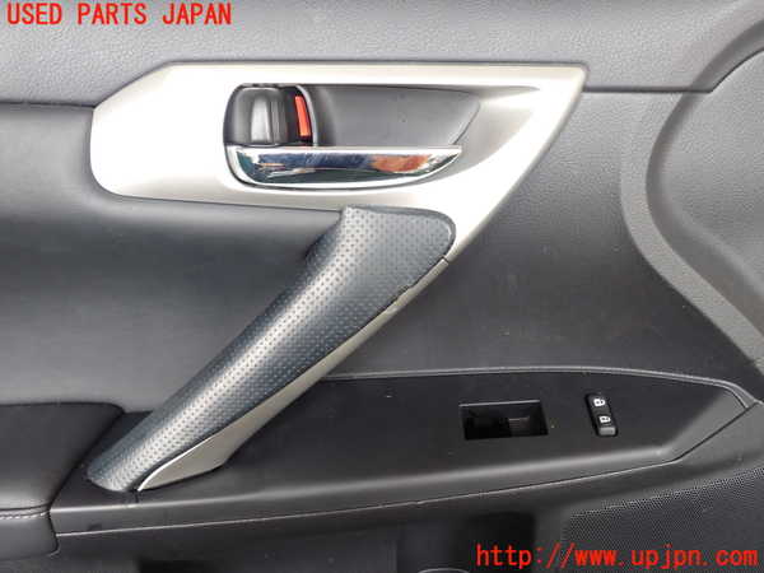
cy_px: 286
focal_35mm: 30
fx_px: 662
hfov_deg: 60.0
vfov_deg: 46.8
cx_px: 382
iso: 160
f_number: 2.3
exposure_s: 1/60
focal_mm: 5.4
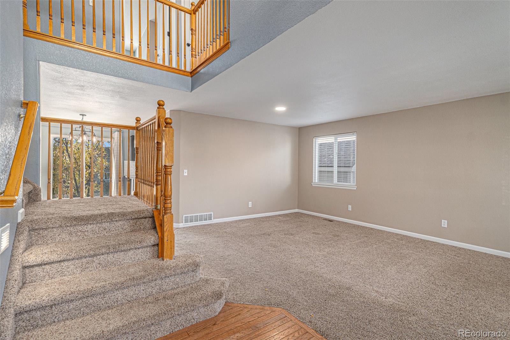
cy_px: 170
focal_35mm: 17
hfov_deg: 93.3
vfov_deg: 70.4
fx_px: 241
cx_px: 255
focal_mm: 17
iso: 500
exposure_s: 1/200
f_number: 8
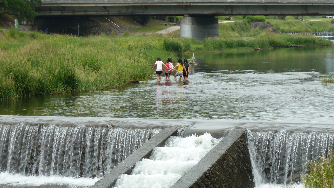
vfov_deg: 8.1
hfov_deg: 14.3
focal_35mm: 150
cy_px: 101
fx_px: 1329
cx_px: 167
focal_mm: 22.5
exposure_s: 1/160
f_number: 4.5
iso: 80
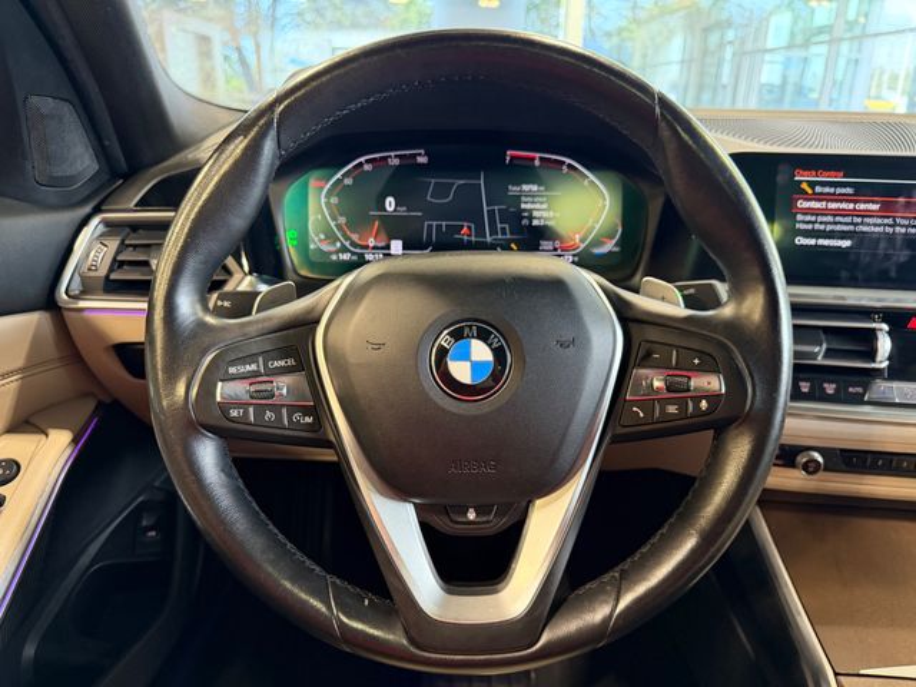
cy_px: 344
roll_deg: -0.8
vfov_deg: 56.8
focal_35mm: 24
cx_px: 458
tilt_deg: -20.8
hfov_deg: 71.6
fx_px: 635
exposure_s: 1/60
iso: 800
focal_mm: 6.76
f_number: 1.78
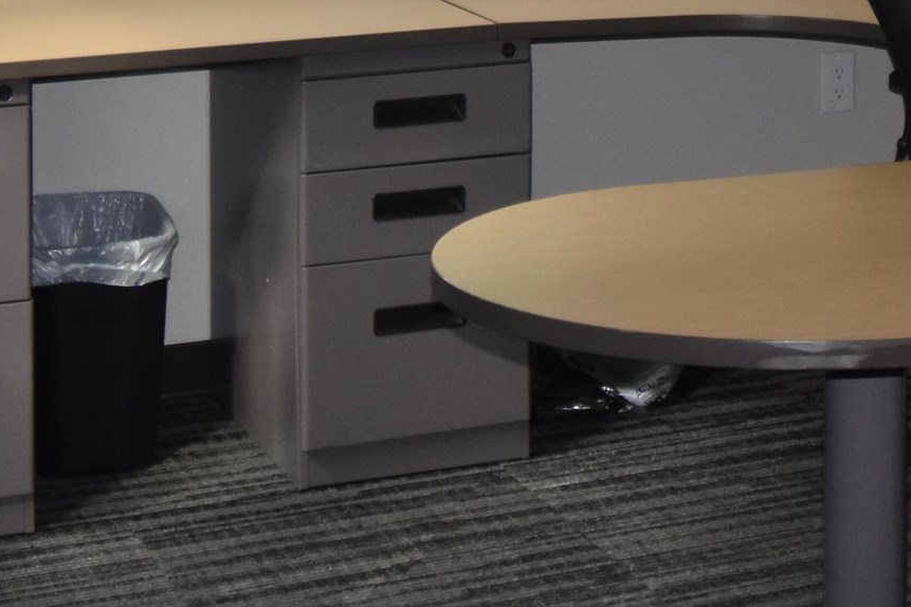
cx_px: 664
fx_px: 2707
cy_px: -348
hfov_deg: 19.0
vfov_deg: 12.1
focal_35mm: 107
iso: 800
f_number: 5.6
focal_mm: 20
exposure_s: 1/60
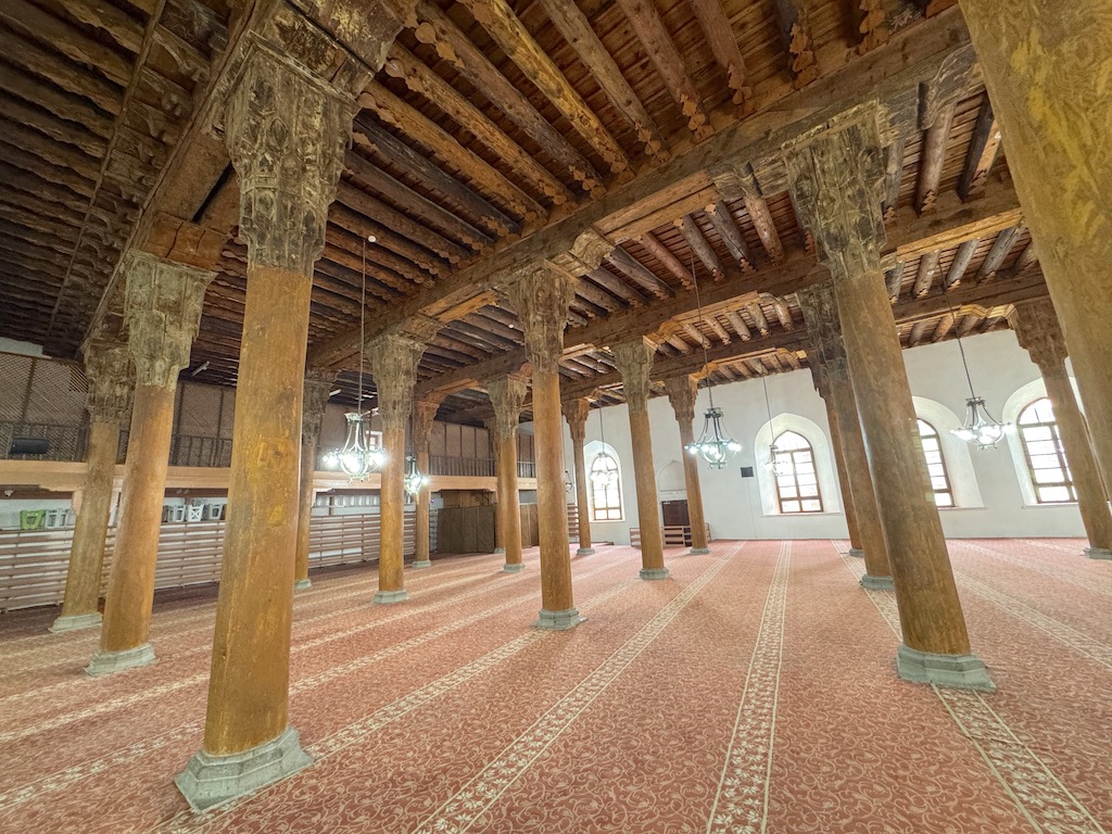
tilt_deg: +12.2
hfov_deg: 102.1
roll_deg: +3.2
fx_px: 450
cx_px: 556
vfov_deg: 85.7
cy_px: 417
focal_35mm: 14
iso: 500
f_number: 2.2
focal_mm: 2.22
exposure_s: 1/50
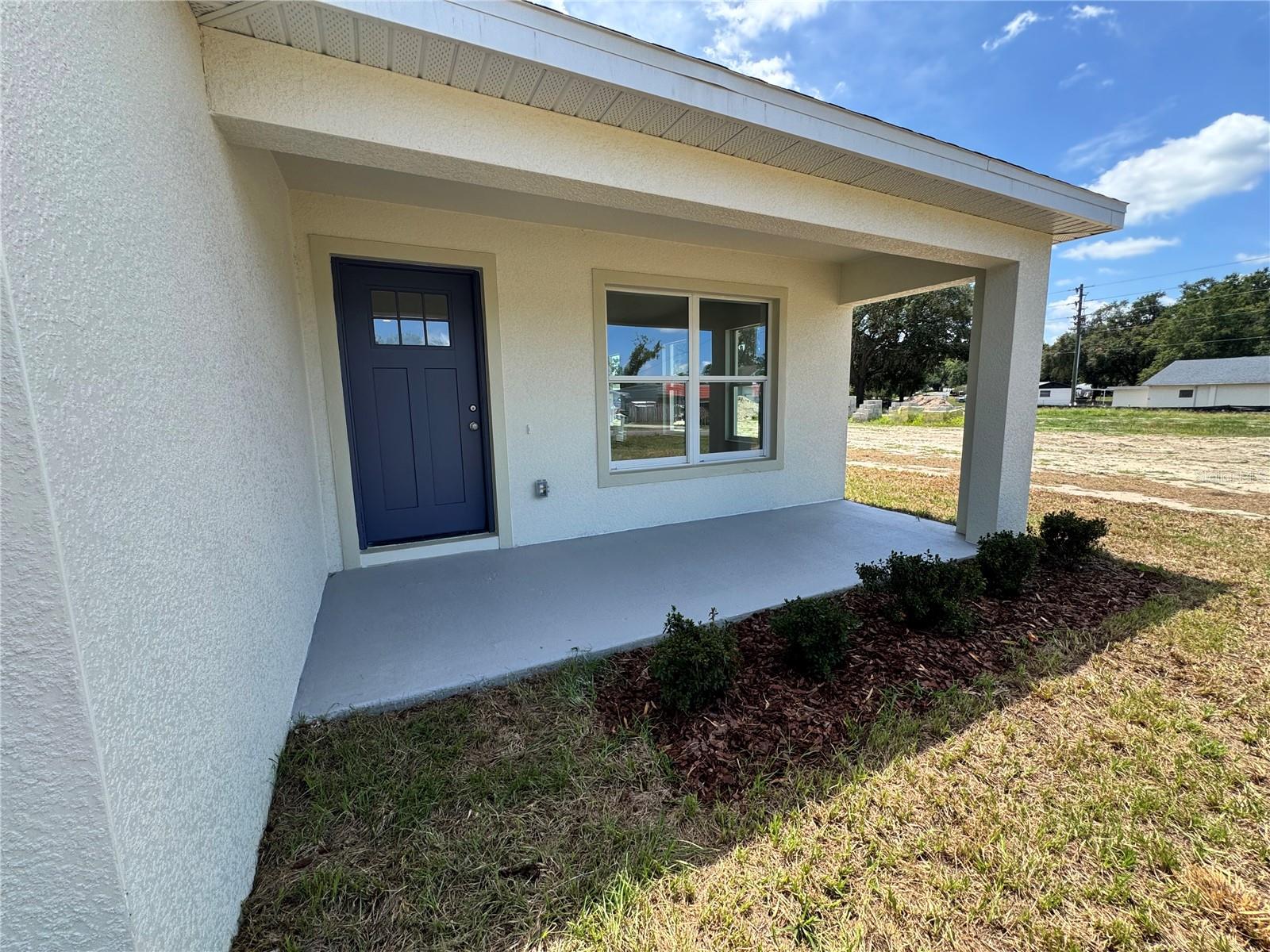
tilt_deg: -8.3
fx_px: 514
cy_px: 476
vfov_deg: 85.7
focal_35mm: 14
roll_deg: +1.5
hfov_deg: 102.1
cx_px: 635
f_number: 2.2
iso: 40
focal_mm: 2.22
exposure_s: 1/505
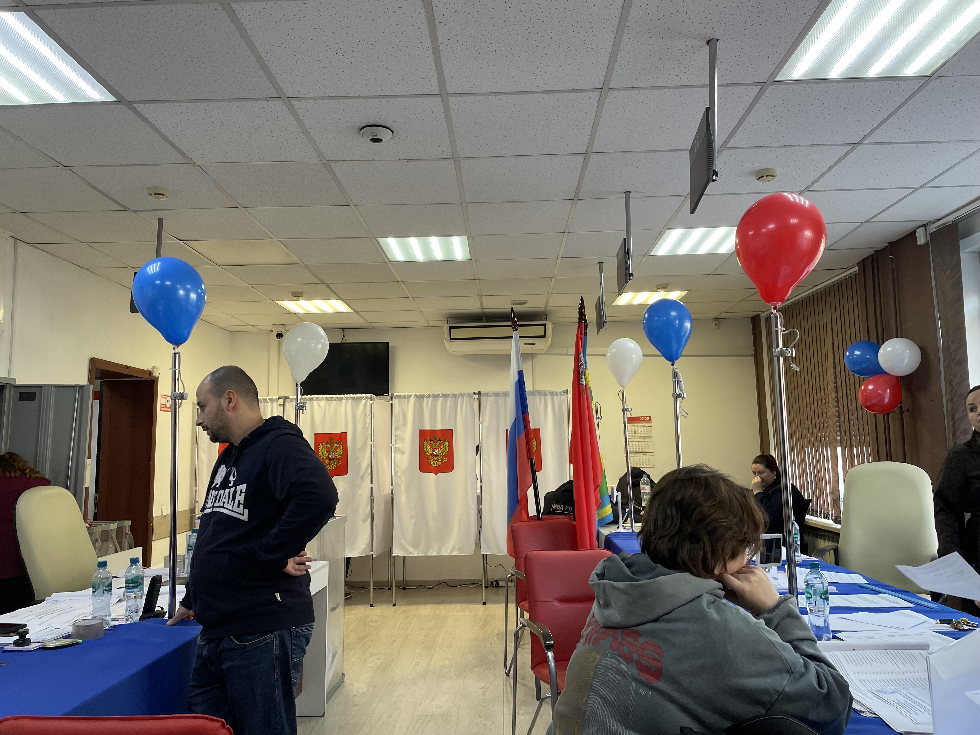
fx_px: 736
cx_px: 490
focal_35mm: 26
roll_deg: +1.6
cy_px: 368
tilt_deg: +6.5
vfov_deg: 53.1
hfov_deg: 67.3
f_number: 1.6
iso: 80
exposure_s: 1/100
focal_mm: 4.2
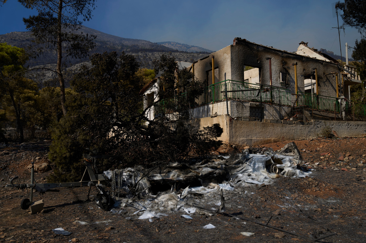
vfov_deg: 43.6
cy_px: 122
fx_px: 305
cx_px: 183
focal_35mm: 30
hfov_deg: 61.9
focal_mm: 30
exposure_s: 1/2500
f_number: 4
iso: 160
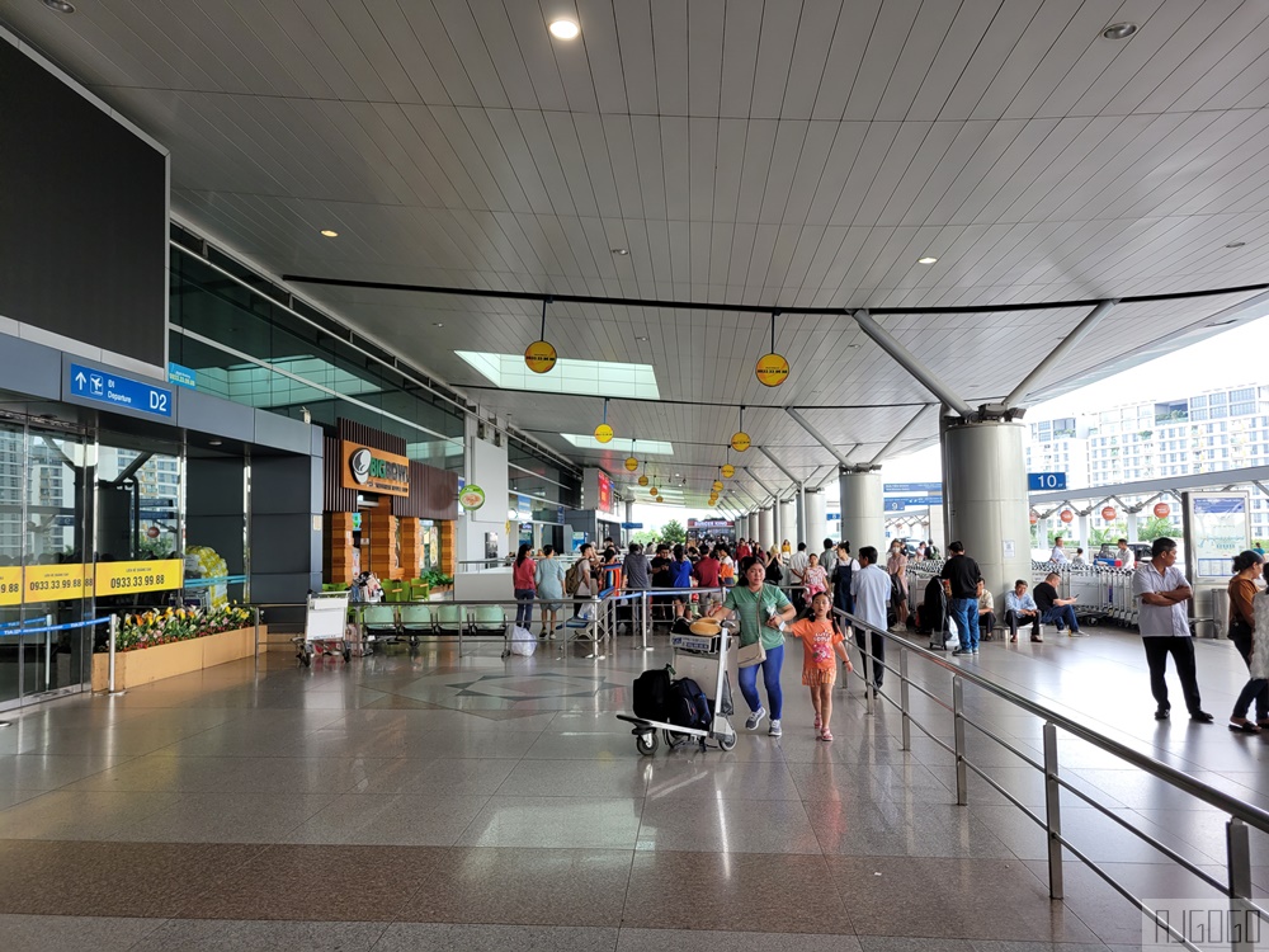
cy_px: 476
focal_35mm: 26
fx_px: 953
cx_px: 634
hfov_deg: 67.3
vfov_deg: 53.1
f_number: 1.8
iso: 50
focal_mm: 5.4
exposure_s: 1/120
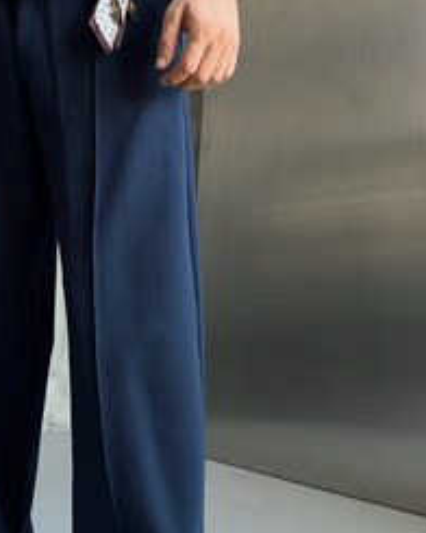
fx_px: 804
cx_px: 78
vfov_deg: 36.6
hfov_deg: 29.0
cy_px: 243
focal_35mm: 51
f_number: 1.8
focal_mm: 6.93
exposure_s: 1/121
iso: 160
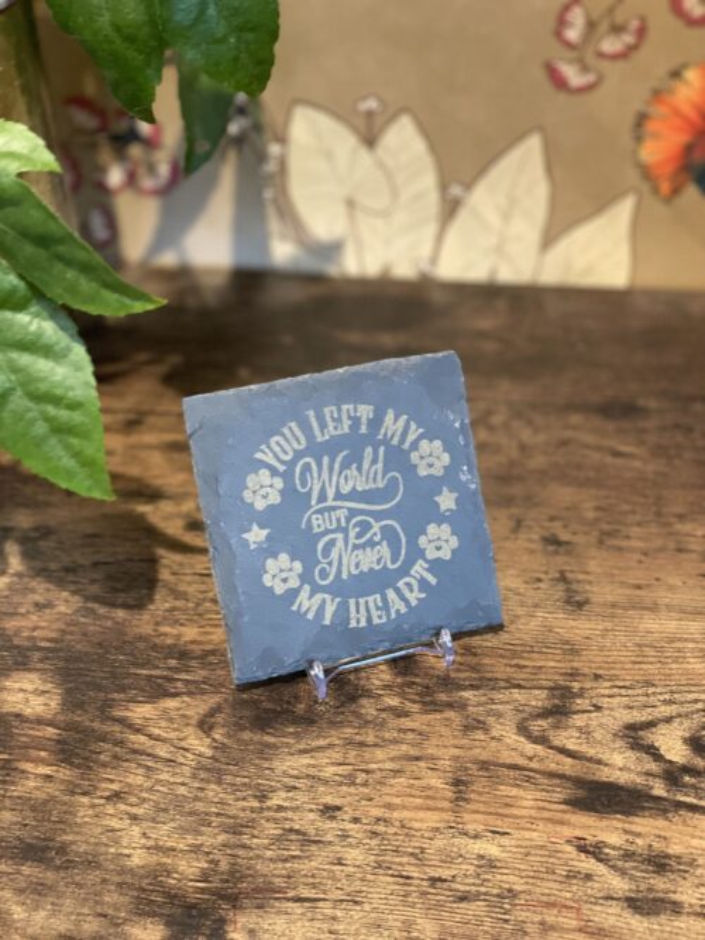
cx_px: 352
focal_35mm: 52
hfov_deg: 28.0
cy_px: 470
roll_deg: +0.9
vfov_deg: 36.8
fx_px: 1413
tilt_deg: -36.9
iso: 400
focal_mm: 6
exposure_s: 1/33
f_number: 2
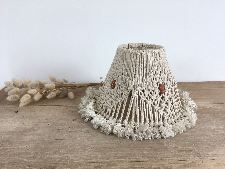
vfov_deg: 48.2
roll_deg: -0.5
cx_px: 112
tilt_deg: -17.0
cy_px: 84
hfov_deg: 61.7
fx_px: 188
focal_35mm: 29
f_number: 2.2
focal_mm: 4.15
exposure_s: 1/33
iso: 25
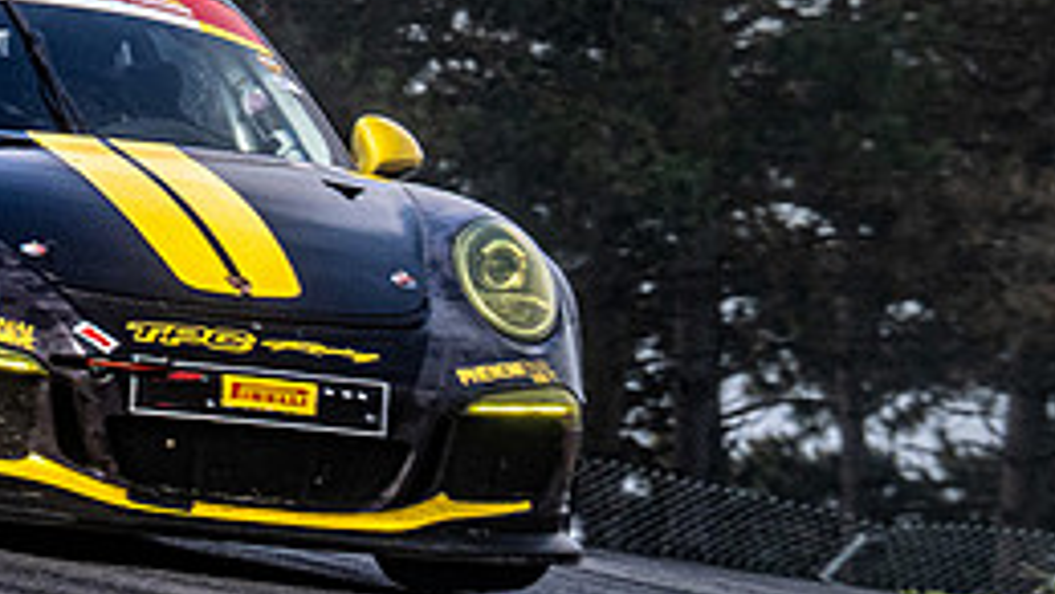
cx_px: 20
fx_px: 30872
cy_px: 363
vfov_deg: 1.1
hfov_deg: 2.0
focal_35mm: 1103
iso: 400
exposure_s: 1/320
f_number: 10
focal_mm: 210
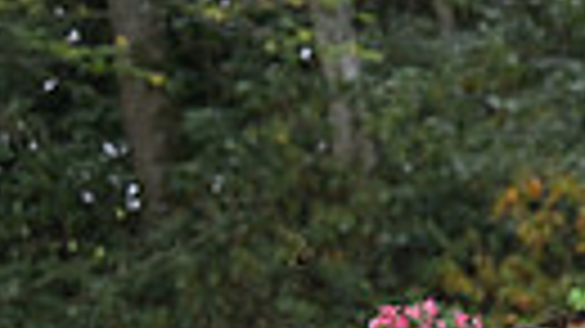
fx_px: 7334
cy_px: -173
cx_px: 1156
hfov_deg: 4.5
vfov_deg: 2.6
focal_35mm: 473
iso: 3200
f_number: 3.2
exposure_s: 1/1000
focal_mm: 101
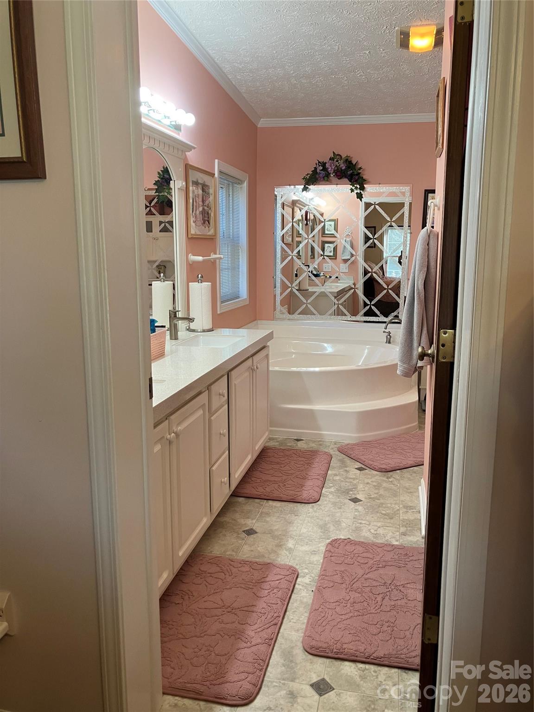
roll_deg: -0.3
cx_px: 267
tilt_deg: -7.9
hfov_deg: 49.7
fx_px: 576
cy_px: 356
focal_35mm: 28
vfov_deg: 63.4
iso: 50
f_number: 1.8
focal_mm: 3.99
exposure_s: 1/60
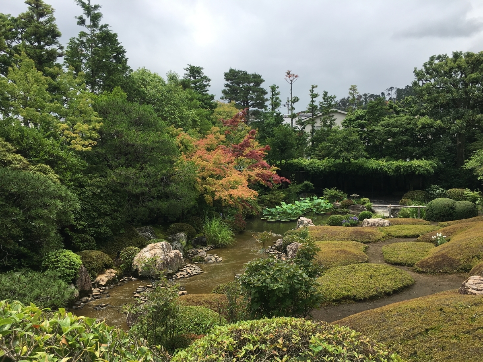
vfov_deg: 48.2
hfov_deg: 61.7
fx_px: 405
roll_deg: +0.4
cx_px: 242
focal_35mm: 29
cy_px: 181
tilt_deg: -2.7
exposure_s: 1/1202
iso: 25
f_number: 2.2
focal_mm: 4.15
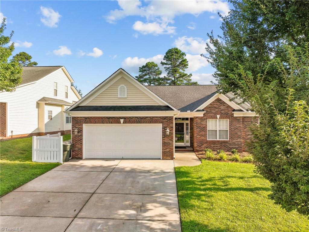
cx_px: 154
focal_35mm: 24
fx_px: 214
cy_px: 116
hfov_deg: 71.6
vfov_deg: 56.8
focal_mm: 12.29
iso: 230
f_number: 2.8
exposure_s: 1/2500
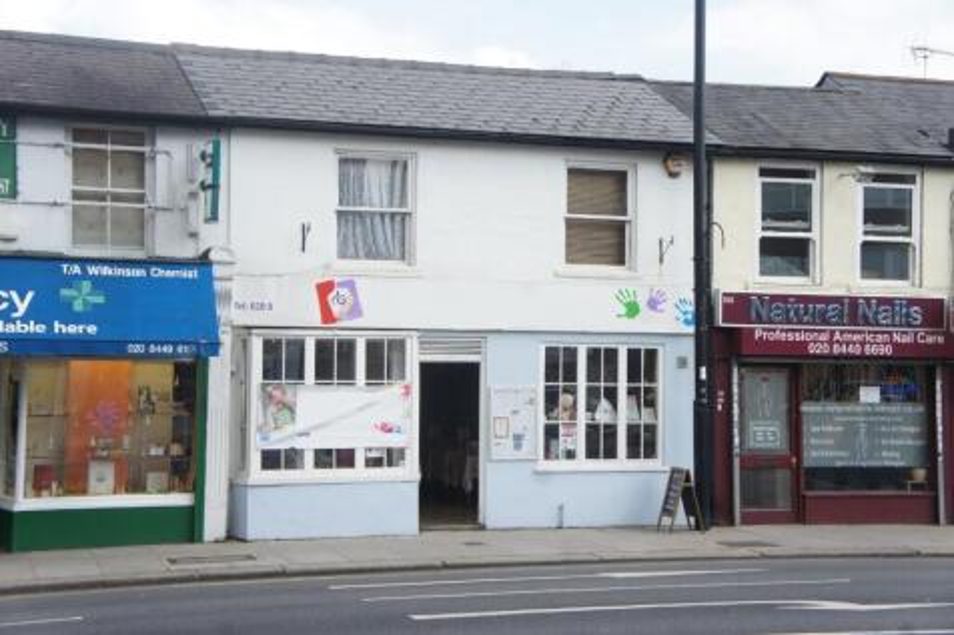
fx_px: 1430
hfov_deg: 36.9
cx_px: 477
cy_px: 318
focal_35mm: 54
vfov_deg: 25.0
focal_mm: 36
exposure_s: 1/200
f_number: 8
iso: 200
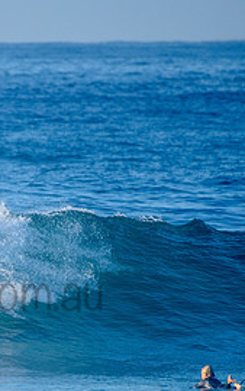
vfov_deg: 1.9
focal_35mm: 1093
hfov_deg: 1.2
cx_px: -51
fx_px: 11664
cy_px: 277
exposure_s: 1/2000
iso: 450
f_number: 5.6
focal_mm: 500
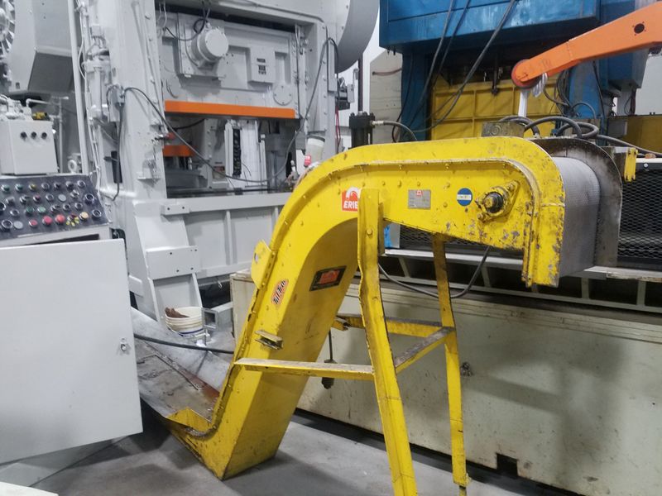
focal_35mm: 26
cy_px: 248
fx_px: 497
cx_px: 331
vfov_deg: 53.1
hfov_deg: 67.3
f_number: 1.7
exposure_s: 1/24
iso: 200
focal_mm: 4.2
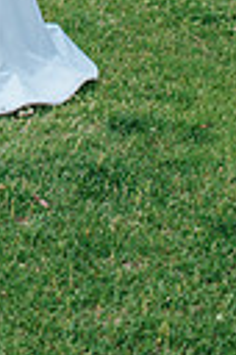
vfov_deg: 14.8
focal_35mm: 123
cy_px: -263
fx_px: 1213
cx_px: -19
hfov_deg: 11.0
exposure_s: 1/500
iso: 100
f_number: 3.5
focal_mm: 35
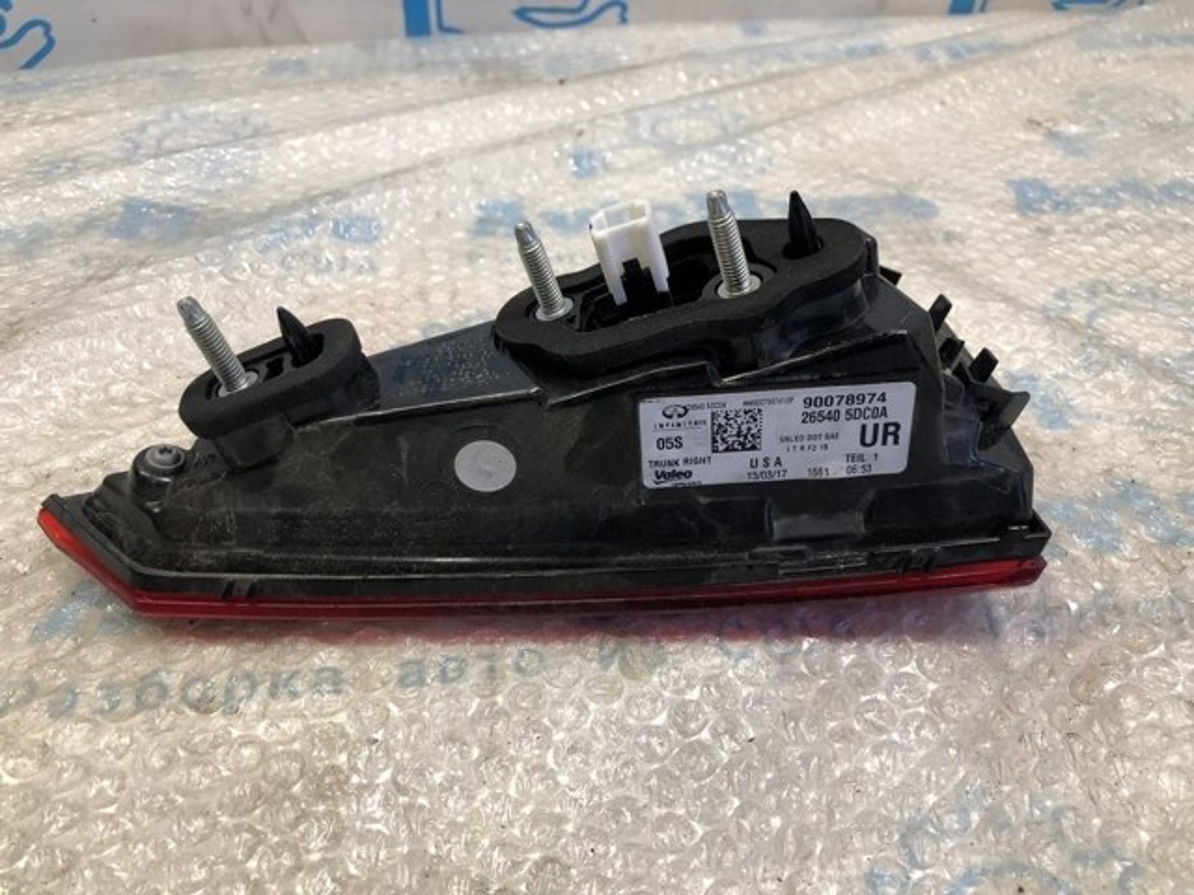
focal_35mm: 28
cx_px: 597
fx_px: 966
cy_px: 448
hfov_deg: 63.4
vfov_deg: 49.7
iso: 40
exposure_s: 1/33
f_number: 1.8
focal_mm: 4
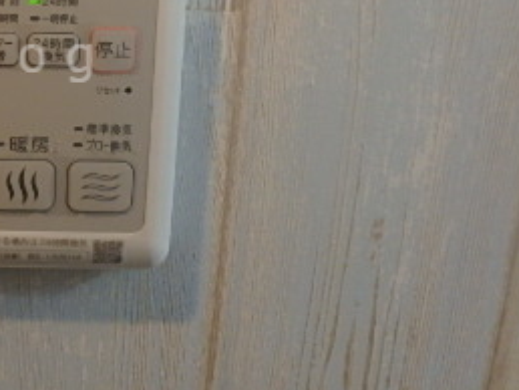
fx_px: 780
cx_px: -34
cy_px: 58
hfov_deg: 32.8
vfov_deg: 27.3
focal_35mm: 52
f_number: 3.5
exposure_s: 1/30
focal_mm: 3.7
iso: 200
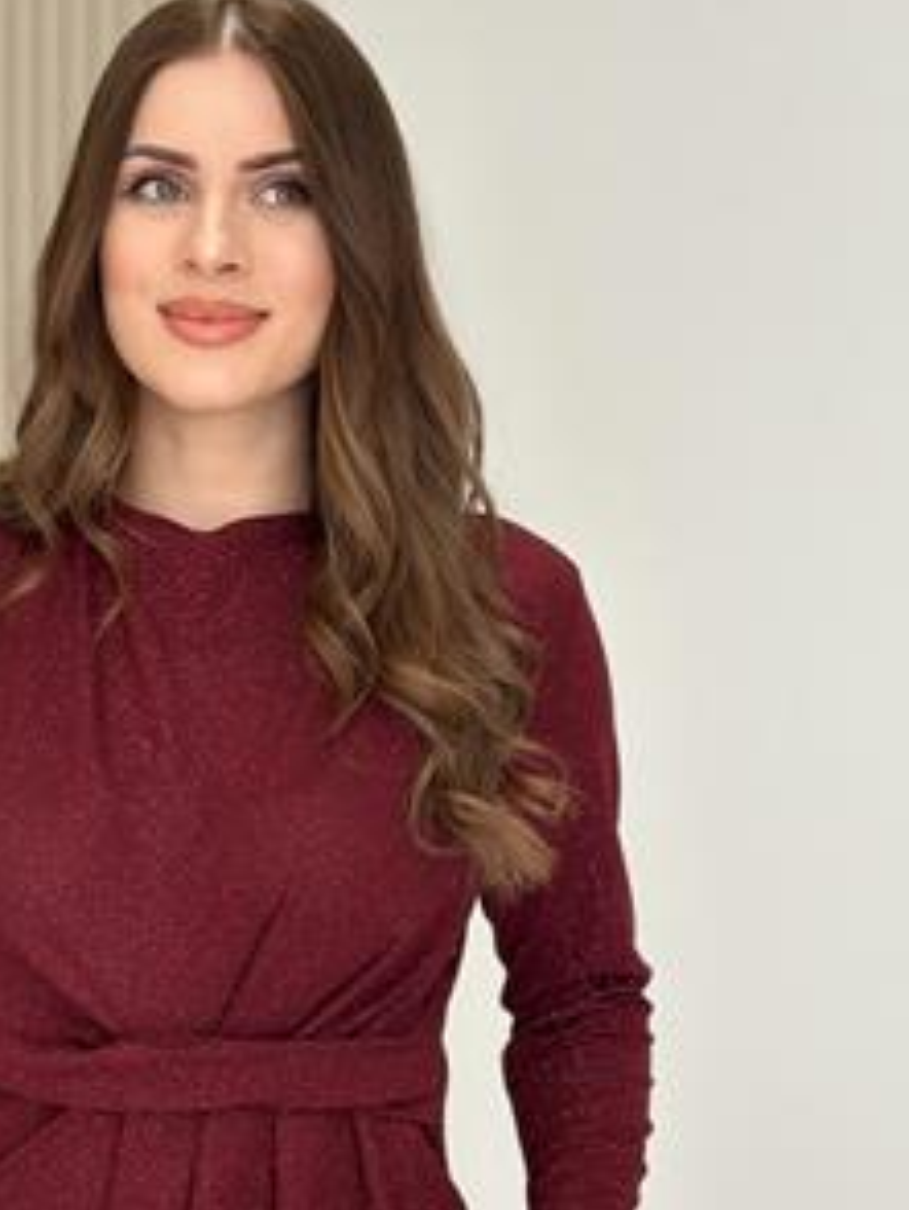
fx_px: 3042
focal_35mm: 87
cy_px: 928
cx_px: 189
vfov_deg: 22.3
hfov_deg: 16.9
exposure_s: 1/354
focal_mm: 6.86
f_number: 1.78
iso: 80
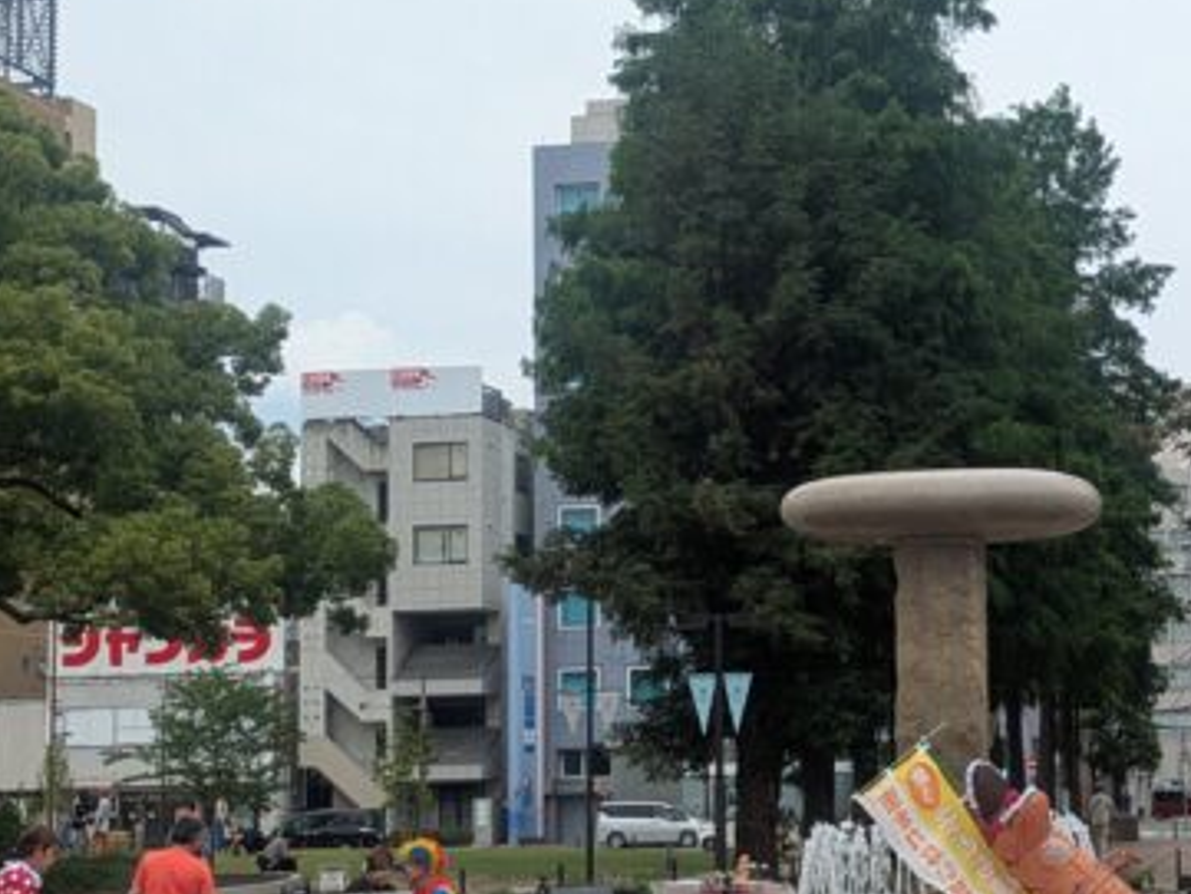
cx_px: 993
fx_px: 2444
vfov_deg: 20.7
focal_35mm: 71
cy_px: 480
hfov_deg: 26.7
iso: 50
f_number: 1.89
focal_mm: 5.43
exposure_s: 1/1580
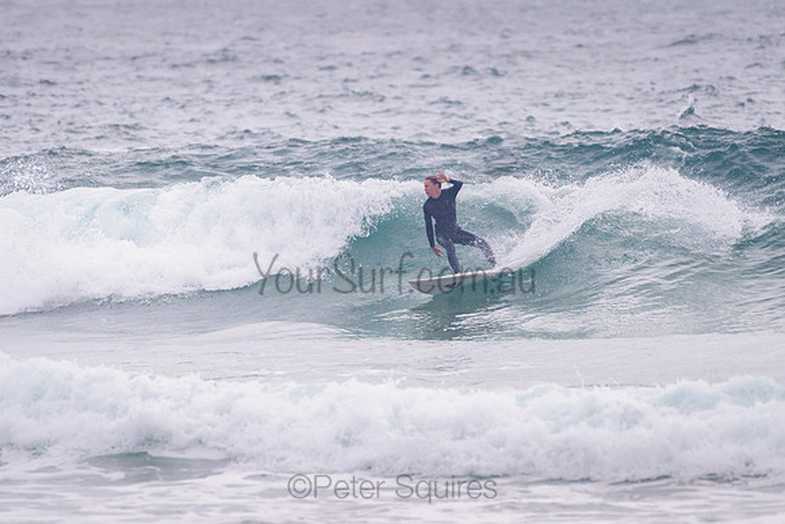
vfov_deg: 2.2
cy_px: 222
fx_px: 13368
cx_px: 431
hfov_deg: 3.4
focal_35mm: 613
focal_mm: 500
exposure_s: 1/2000
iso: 1000
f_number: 5.6
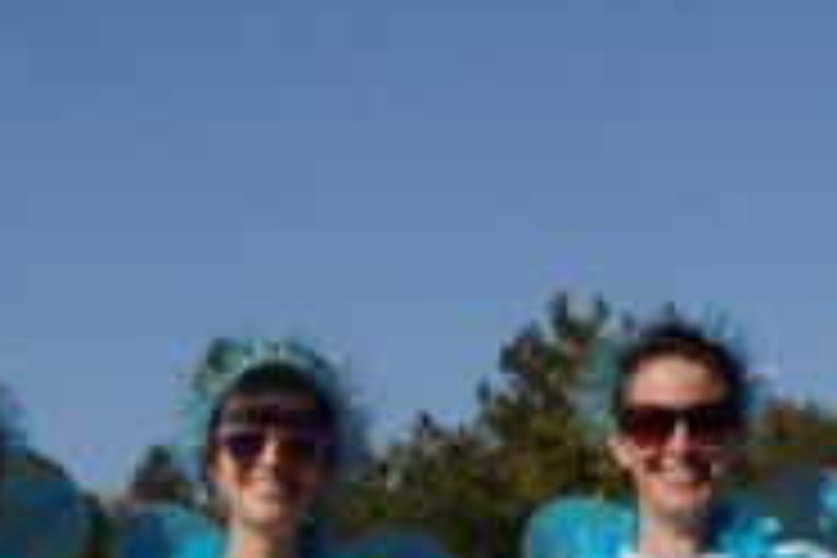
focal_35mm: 143
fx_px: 3324
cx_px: 594
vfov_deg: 9.3
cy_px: 918
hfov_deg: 14.3
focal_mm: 38
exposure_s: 1/640
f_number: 8
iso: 100
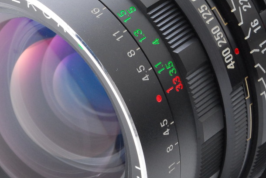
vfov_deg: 6.4
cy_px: 74
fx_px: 1600
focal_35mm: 216
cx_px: 86
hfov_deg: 9.5
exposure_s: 1/100
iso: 500
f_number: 14
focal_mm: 55
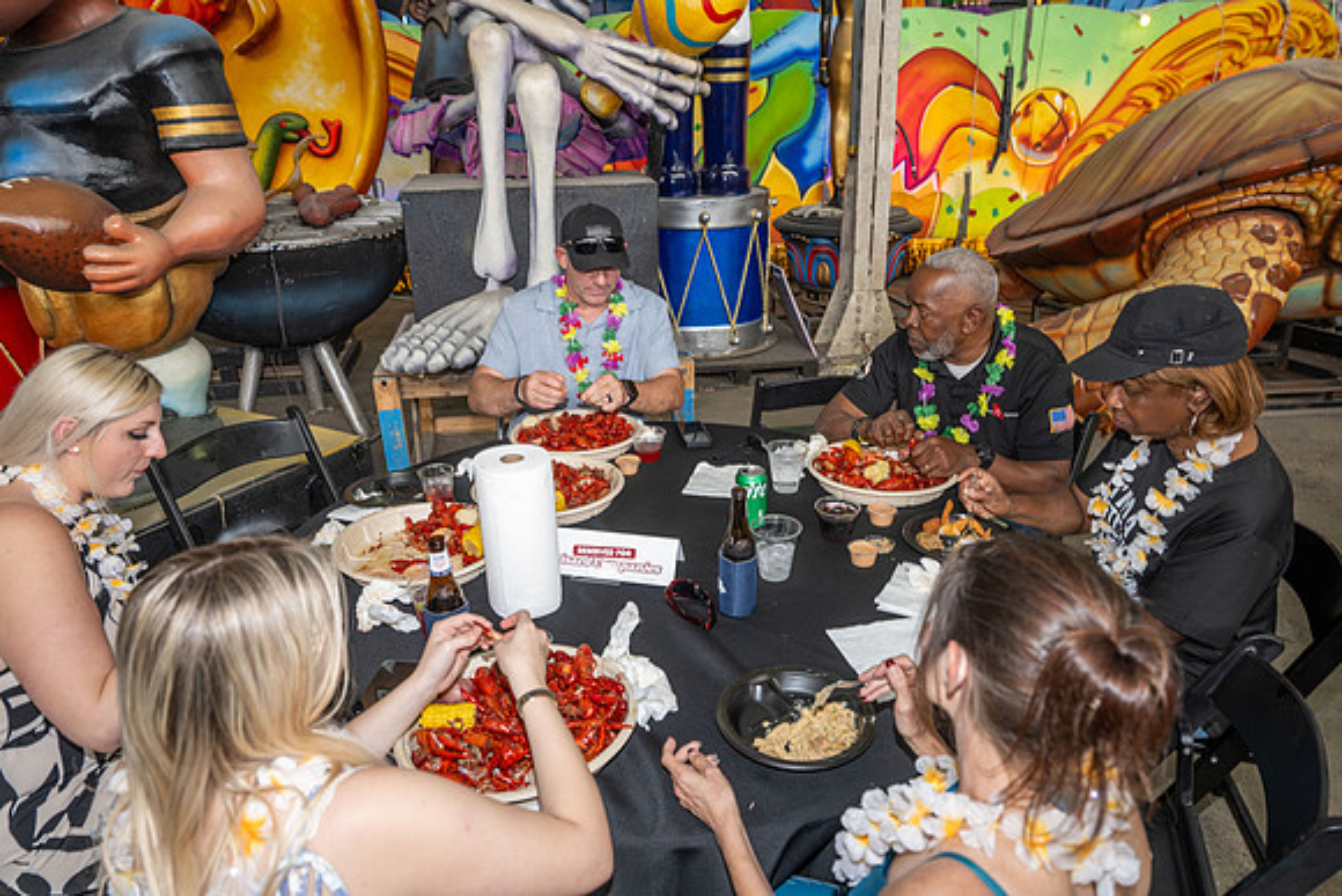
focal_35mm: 24
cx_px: 671
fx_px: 895
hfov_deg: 73.7
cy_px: 448
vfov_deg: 53.2
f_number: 4
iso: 180
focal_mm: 24
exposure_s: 1/60
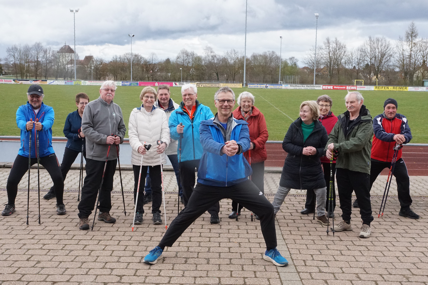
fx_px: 499
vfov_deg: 31.9
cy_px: 142
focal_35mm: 42
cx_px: 214
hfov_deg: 46.4
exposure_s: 1/320
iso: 1600
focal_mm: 28
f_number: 9
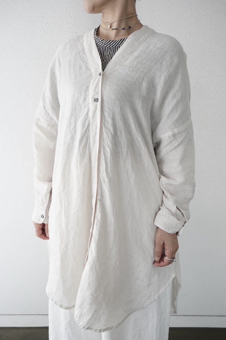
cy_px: 170
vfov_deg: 58.8
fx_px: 302
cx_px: 113
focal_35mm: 32
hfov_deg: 41.0
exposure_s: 1/80
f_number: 8
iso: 3200
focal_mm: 32
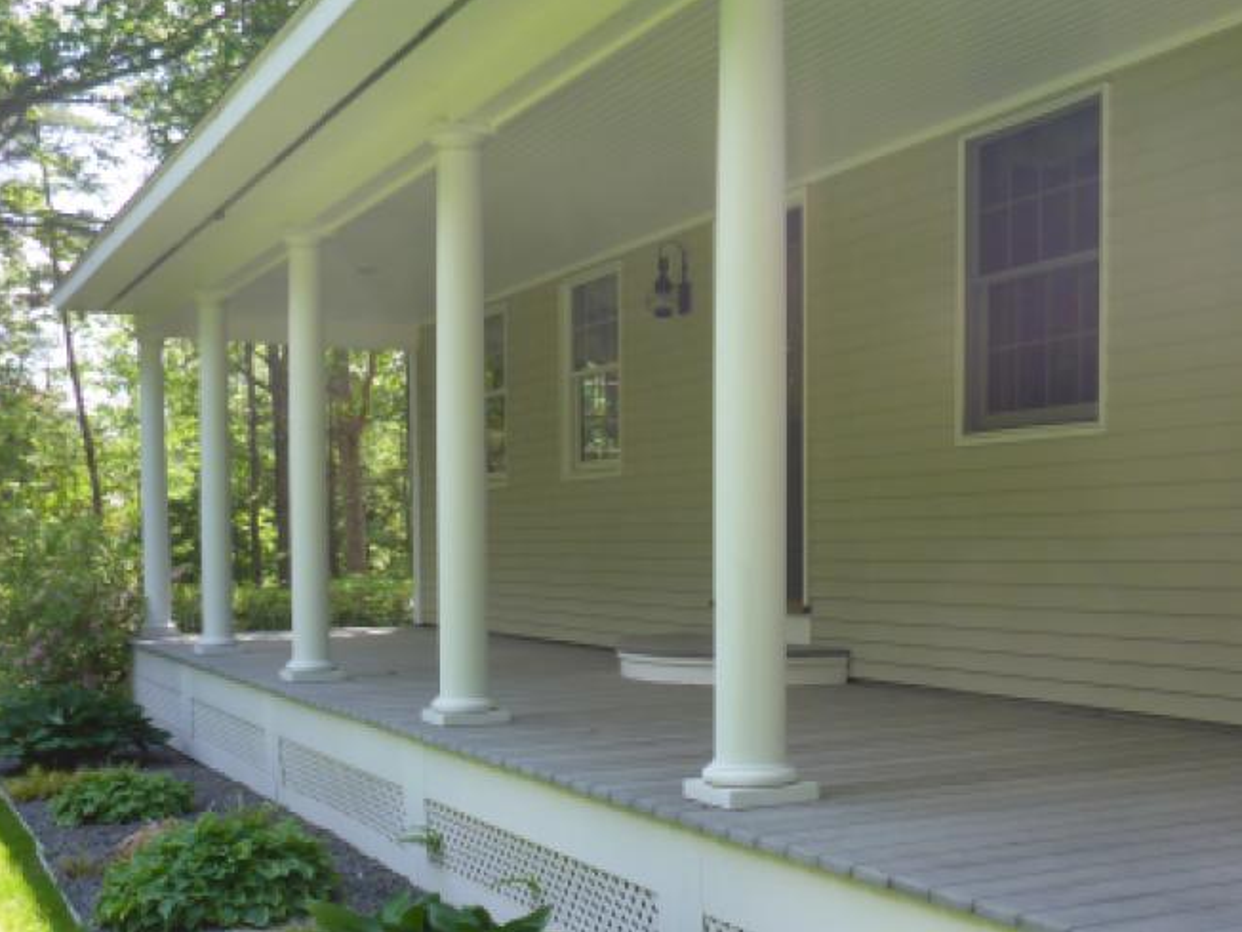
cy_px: 691
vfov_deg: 32.3
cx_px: 712
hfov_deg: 42.8
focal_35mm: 44
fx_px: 1579
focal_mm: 4.9
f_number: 3.3
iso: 100
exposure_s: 1/160
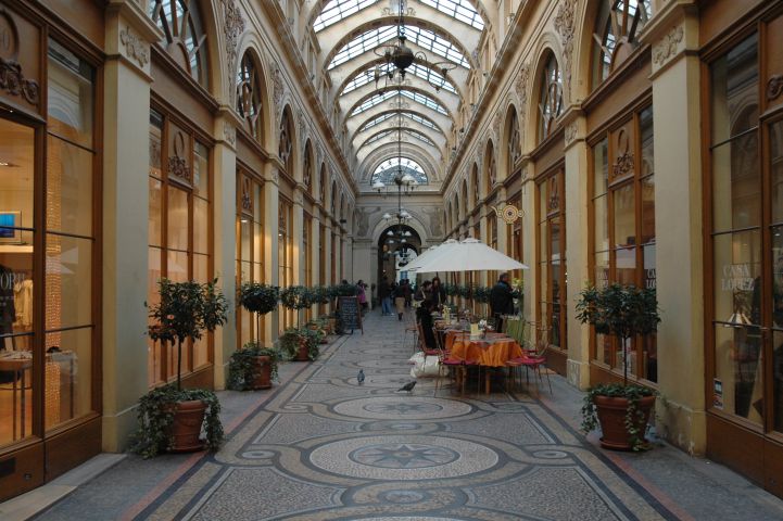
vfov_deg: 36.8
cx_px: 392
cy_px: 260
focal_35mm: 36
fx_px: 783
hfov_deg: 53.2
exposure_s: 1/60
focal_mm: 24
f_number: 5
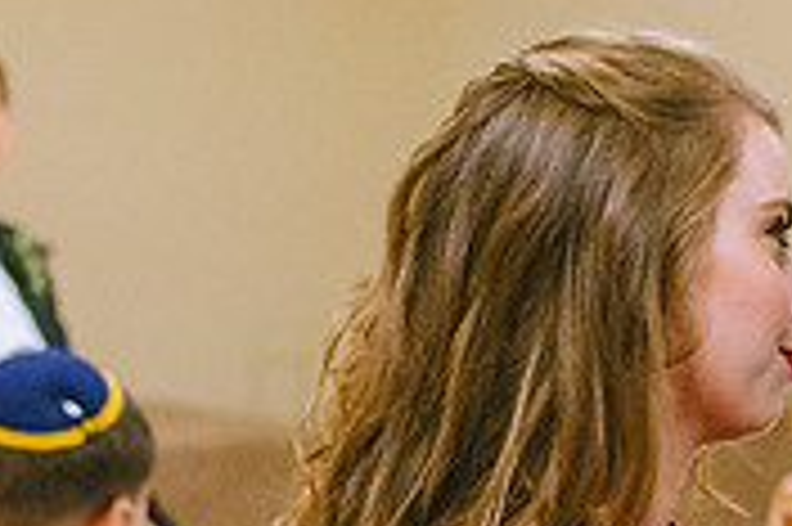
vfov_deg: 10.5
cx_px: 559
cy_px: 458
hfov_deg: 15.7
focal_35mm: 130
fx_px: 2857
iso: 1600
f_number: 2.8
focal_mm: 35
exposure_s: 1/250
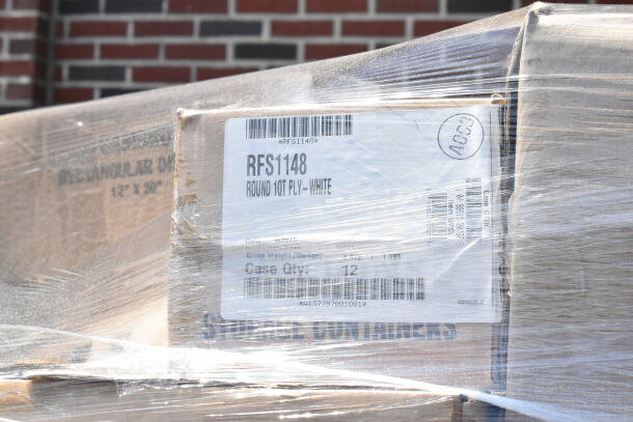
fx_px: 1451
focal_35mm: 82
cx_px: 316
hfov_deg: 24.6
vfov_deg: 16.6
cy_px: 211
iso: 1600
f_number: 14
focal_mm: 55
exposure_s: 1/800
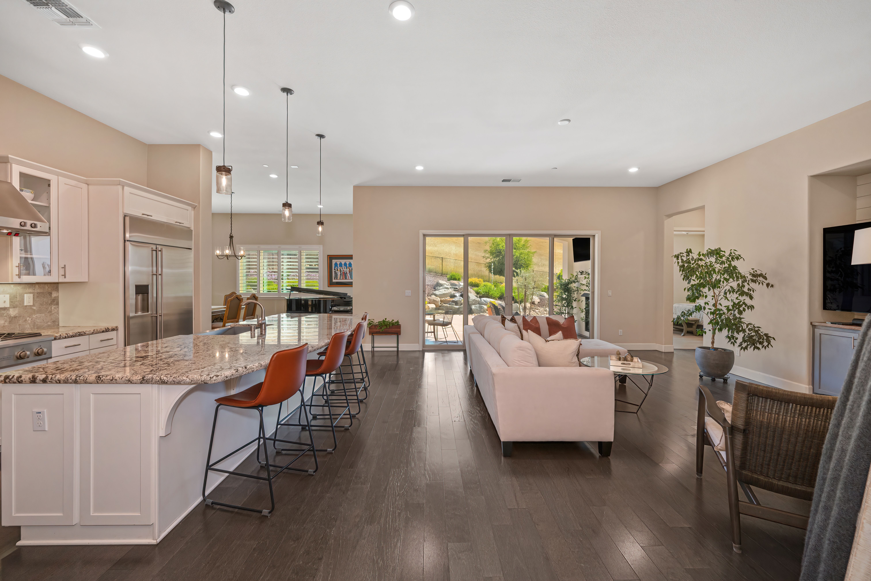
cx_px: 436
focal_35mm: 14
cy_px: 290
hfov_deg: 104.3
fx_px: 339
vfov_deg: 81.2
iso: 640
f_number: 5
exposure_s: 1/80
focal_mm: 14
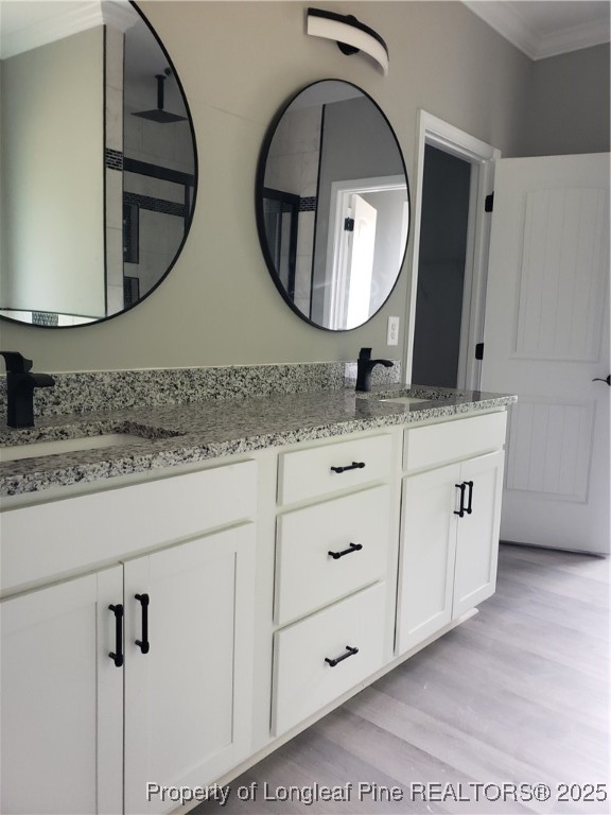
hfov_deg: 53.1
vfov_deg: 67.3
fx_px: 612
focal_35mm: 26
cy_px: 408
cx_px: 306
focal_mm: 4.3
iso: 250
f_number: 2.4
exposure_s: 1/29
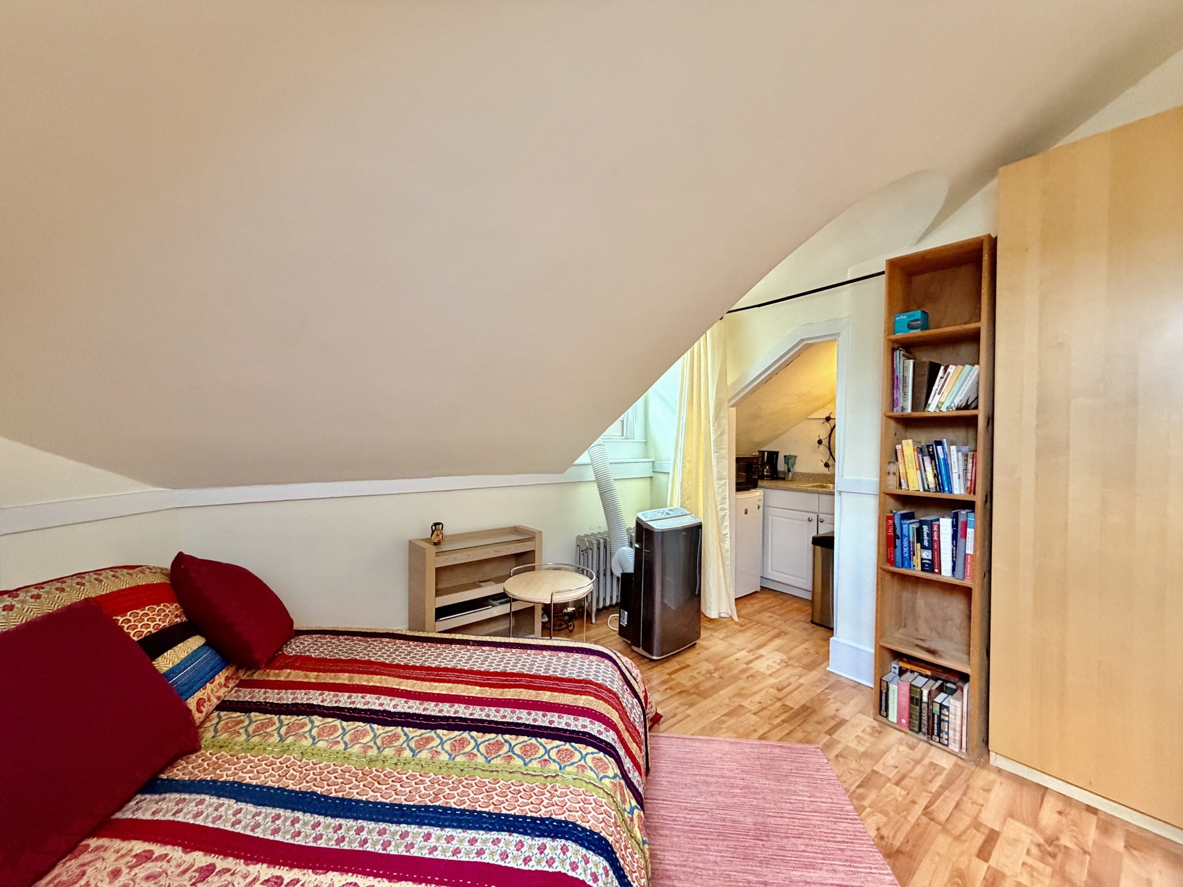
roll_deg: +0.5
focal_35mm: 14
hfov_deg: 102.1
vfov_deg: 85.7
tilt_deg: -2.6
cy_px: 444
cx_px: 592
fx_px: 478
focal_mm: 2.22
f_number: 2.2
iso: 400
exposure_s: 1/60
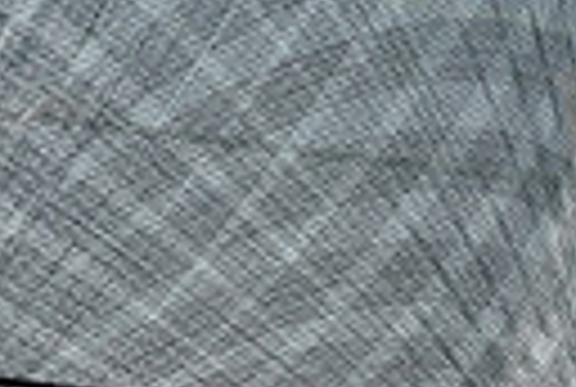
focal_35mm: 2712
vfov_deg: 0.5
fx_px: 43493
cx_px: 324
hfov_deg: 0.8
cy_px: 754
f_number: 9
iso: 320
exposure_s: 1/1000
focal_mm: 600
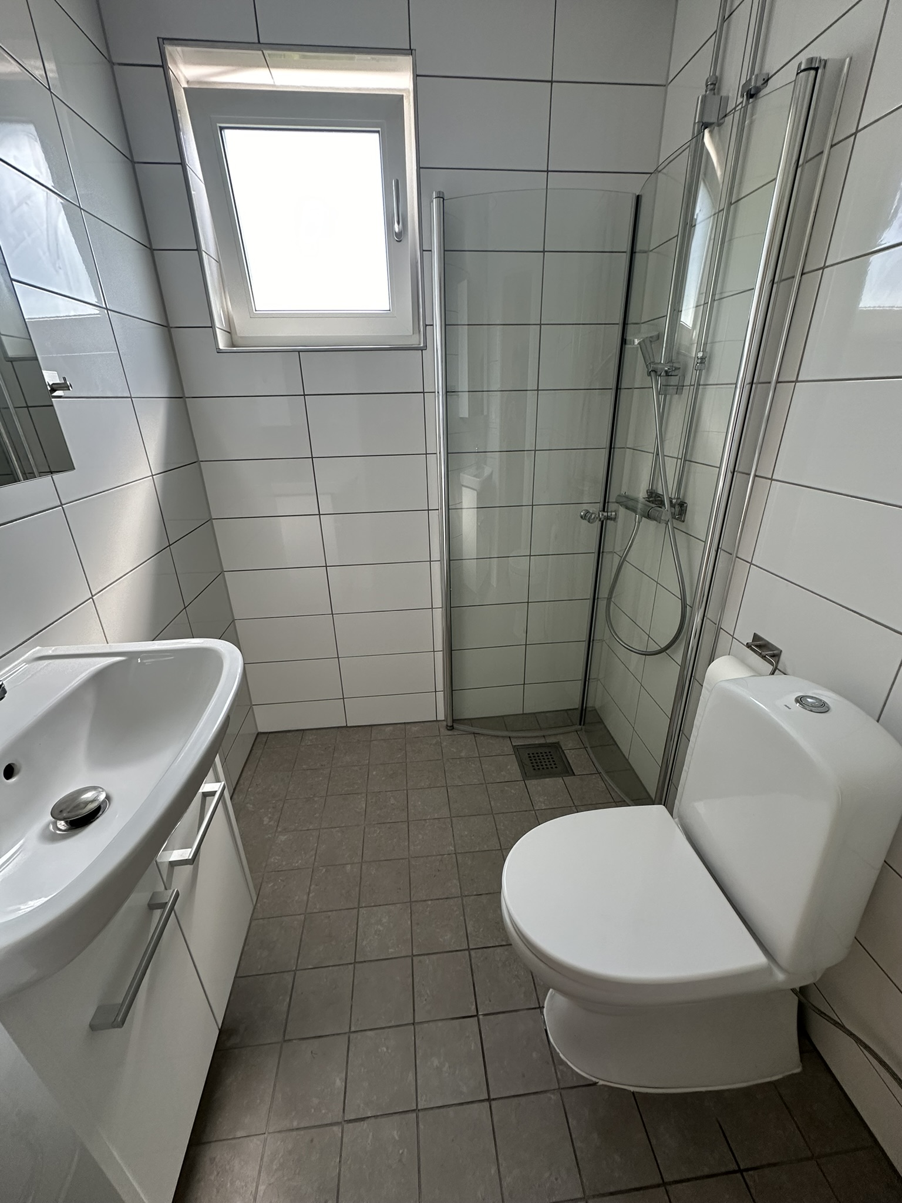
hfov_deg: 85.7
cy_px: 602
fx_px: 486
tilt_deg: -23.0
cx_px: 451
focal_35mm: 14
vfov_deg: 102.1
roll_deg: +0.6
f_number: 2.2
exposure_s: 1/99
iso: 125
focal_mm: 2.22
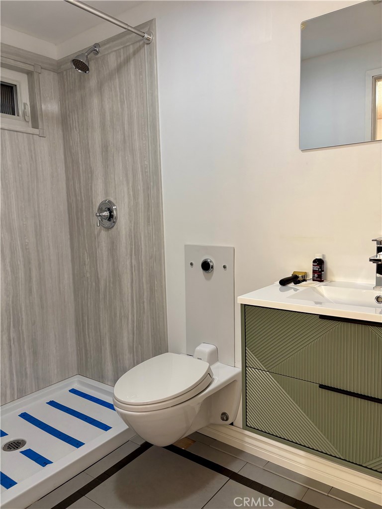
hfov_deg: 53.1
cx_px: 191
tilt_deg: -4.8
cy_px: 254
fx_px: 383
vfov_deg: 67.3
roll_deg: +1.8
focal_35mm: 26
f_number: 1.6
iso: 100
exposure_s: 1/60
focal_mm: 5.96
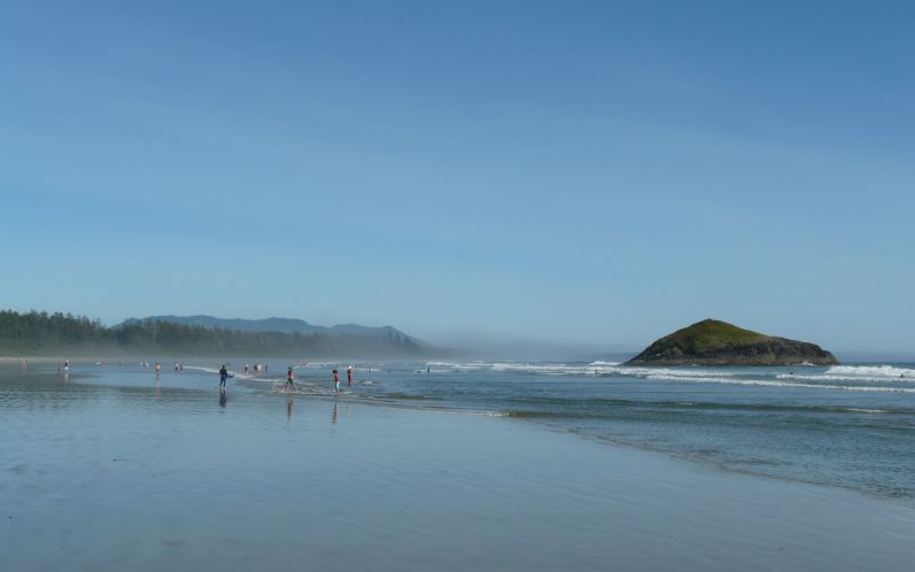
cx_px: 457
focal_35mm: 50
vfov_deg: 25.8
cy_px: 328
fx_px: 1247
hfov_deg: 40.3
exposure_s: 1/500
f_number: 7.1
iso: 100
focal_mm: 7.7
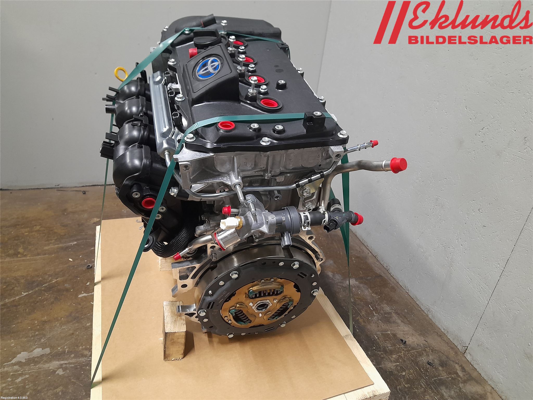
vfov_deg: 54.9
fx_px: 385
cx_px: 266
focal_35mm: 25
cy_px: 200
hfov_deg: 69.4
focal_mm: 4.6
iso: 320
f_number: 2
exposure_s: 1/50
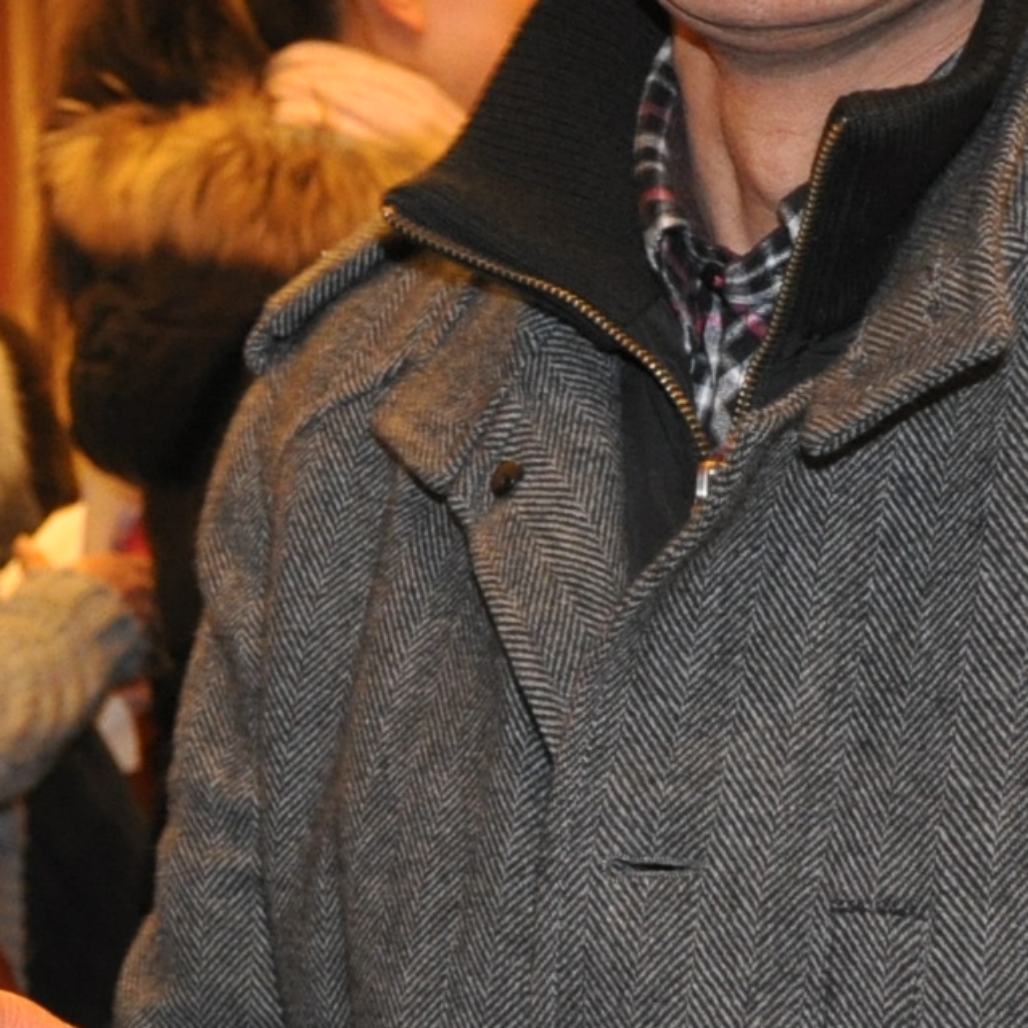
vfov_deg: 12.4
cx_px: -69
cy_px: 587
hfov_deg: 12.2
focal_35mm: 141
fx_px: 4737
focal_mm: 22
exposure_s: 1/60
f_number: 3.8
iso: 800
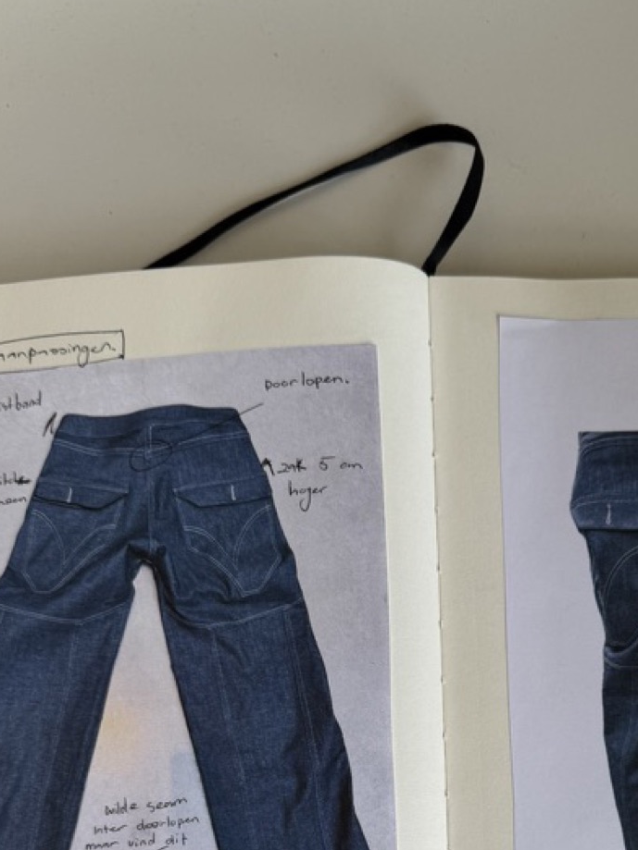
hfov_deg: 30.4
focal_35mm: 47
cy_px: 778
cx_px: 464
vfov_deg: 37.6
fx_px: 1155
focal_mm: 6.76
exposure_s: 1/609
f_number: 1.78
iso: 80
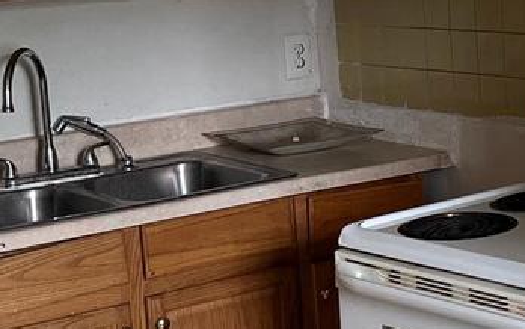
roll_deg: +2.8
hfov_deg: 17.9
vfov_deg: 11.5
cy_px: 65
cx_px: 519
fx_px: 1632
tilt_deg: -6.9
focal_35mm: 114
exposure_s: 1/100
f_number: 1.6
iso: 125
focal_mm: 5.1
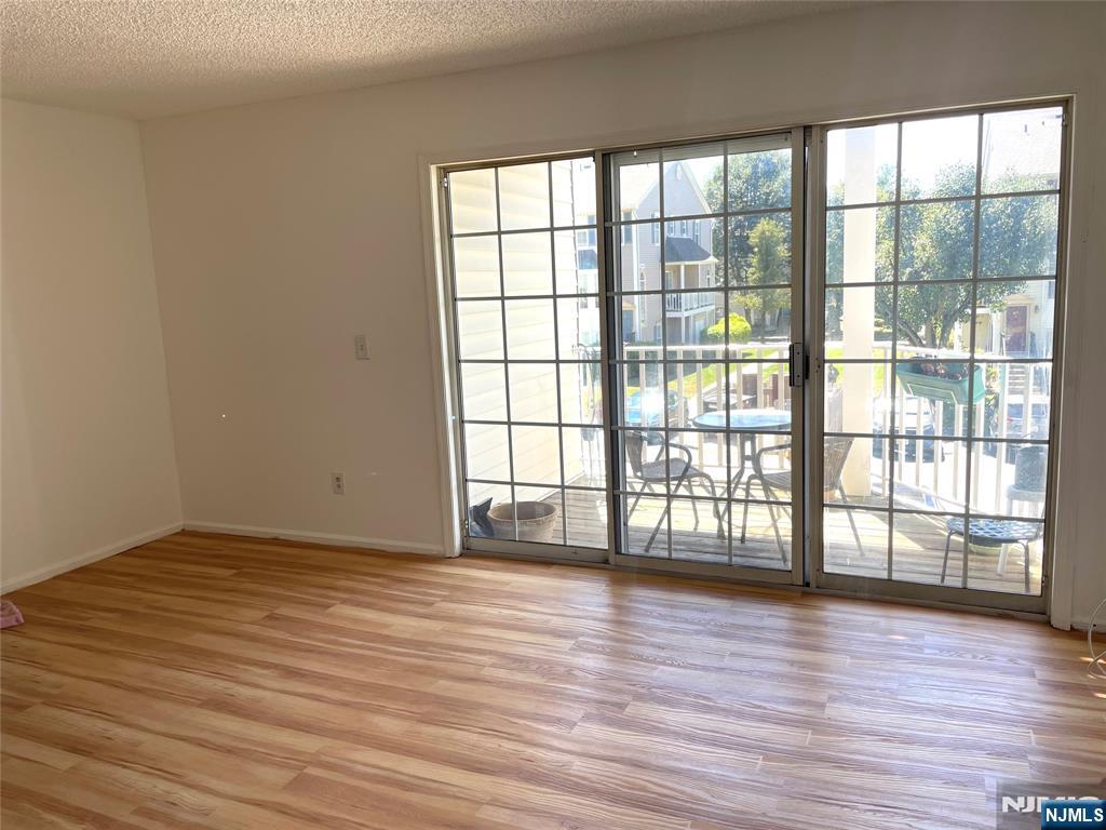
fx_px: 831
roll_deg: +2.0
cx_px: 553
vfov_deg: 53.1
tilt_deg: -9.6
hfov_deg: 67.3
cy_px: 415
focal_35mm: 26
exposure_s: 1/225
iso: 32
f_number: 1.6
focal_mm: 4.2
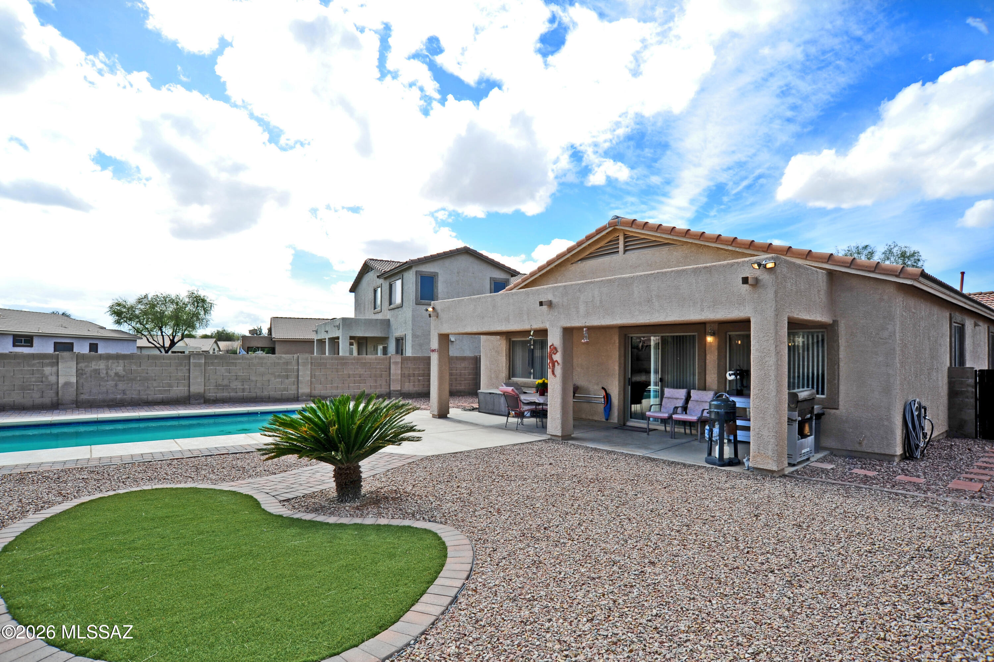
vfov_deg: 67.3
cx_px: 497
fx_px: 497
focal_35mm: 18
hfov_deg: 90.0
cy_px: 331
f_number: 11
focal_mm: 18
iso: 200
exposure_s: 1/160
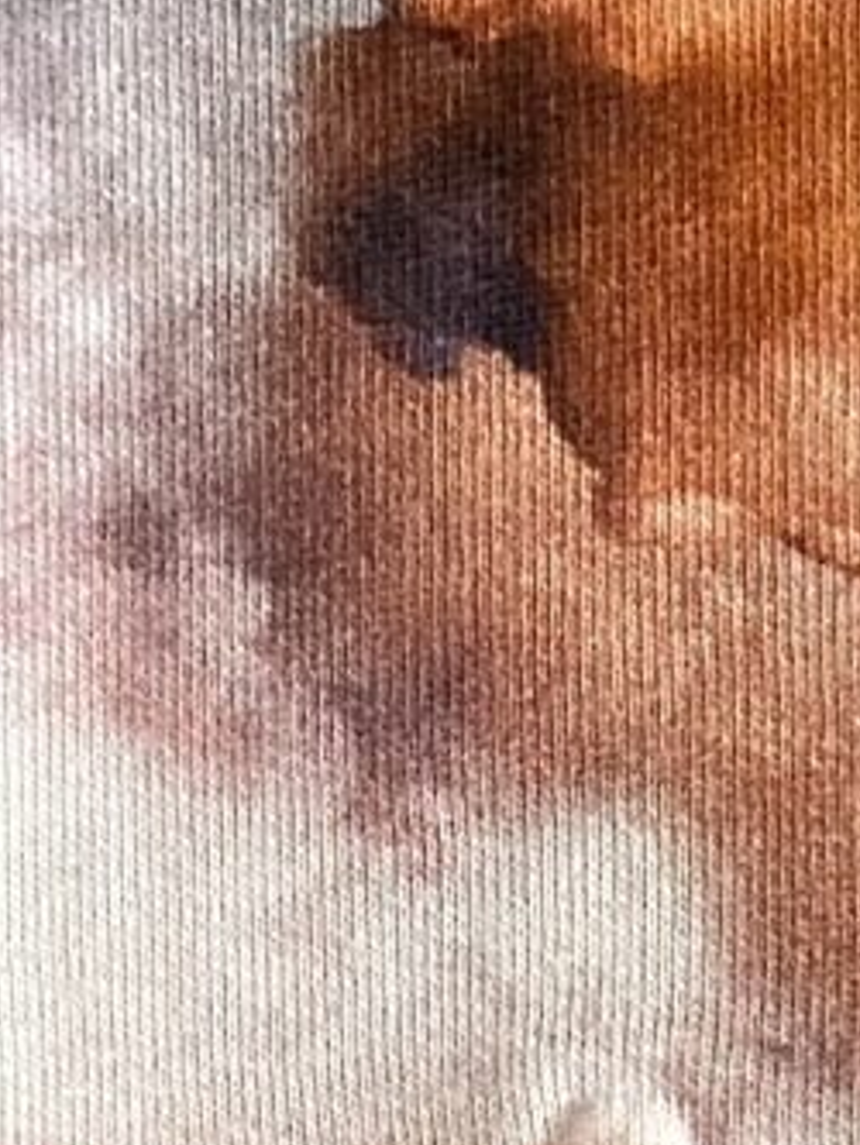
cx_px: 272
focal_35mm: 160
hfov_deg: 9.3
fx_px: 5297
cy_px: 922
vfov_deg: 12.3
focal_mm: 4.25
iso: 640
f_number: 1.8
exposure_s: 1/40
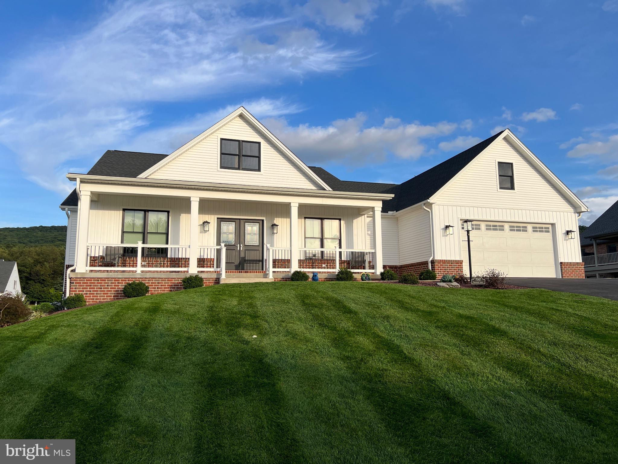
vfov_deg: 53.1
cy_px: 232
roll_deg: +0.4
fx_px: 464
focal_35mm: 26
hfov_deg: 67.3
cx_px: 309
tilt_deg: +8.2
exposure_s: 1/2404
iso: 50
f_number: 1.5
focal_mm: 5.7
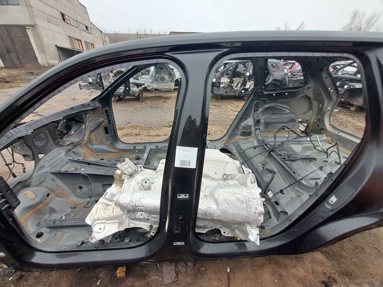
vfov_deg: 89.9
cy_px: 144
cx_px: 192
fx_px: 144
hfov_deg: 106.2
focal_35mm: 13
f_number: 2.2
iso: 50
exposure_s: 1/50
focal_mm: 1.13
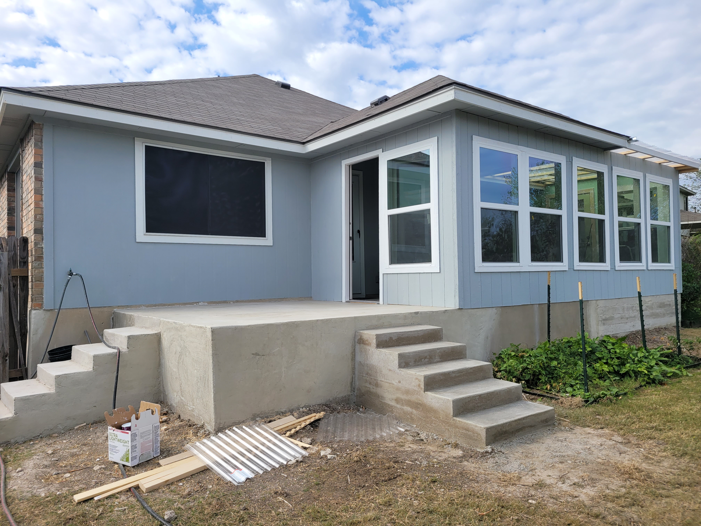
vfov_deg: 53.1
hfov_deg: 67.3
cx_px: 350
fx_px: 527
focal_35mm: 26
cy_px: 263
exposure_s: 1/2071
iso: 40
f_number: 1.8
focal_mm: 5.4
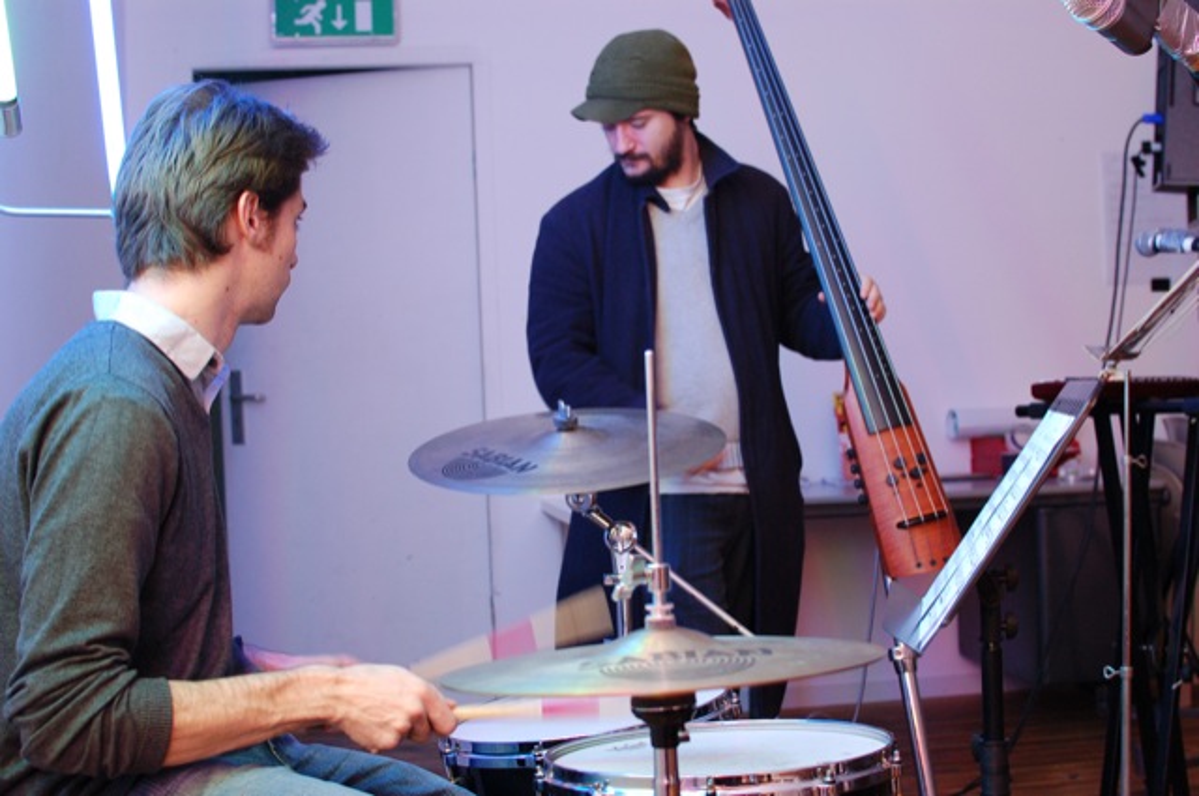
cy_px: 398
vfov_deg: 25.7
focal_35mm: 52
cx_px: 600
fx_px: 1746
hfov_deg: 37.9
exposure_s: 1/80
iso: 800
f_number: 4.5
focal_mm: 35
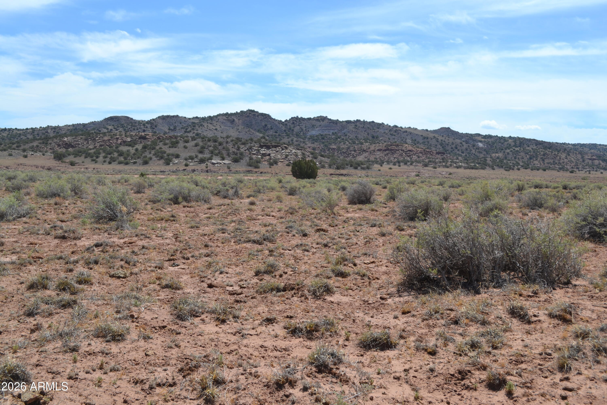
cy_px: 202
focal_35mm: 39
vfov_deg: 34.2
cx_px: 304
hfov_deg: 49.6
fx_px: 658
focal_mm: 26
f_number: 8
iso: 100
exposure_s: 1/250
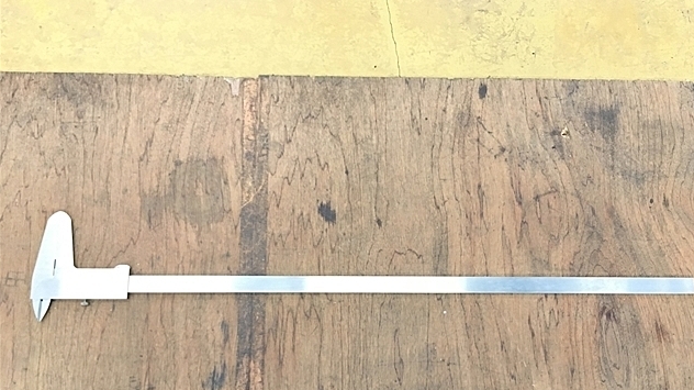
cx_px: 350
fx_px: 589
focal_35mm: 32
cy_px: 248
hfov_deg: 61.0
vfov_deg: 36.4
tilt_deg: -77.2
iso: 100
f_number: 2.2
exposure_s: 1/30
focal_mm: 4.15
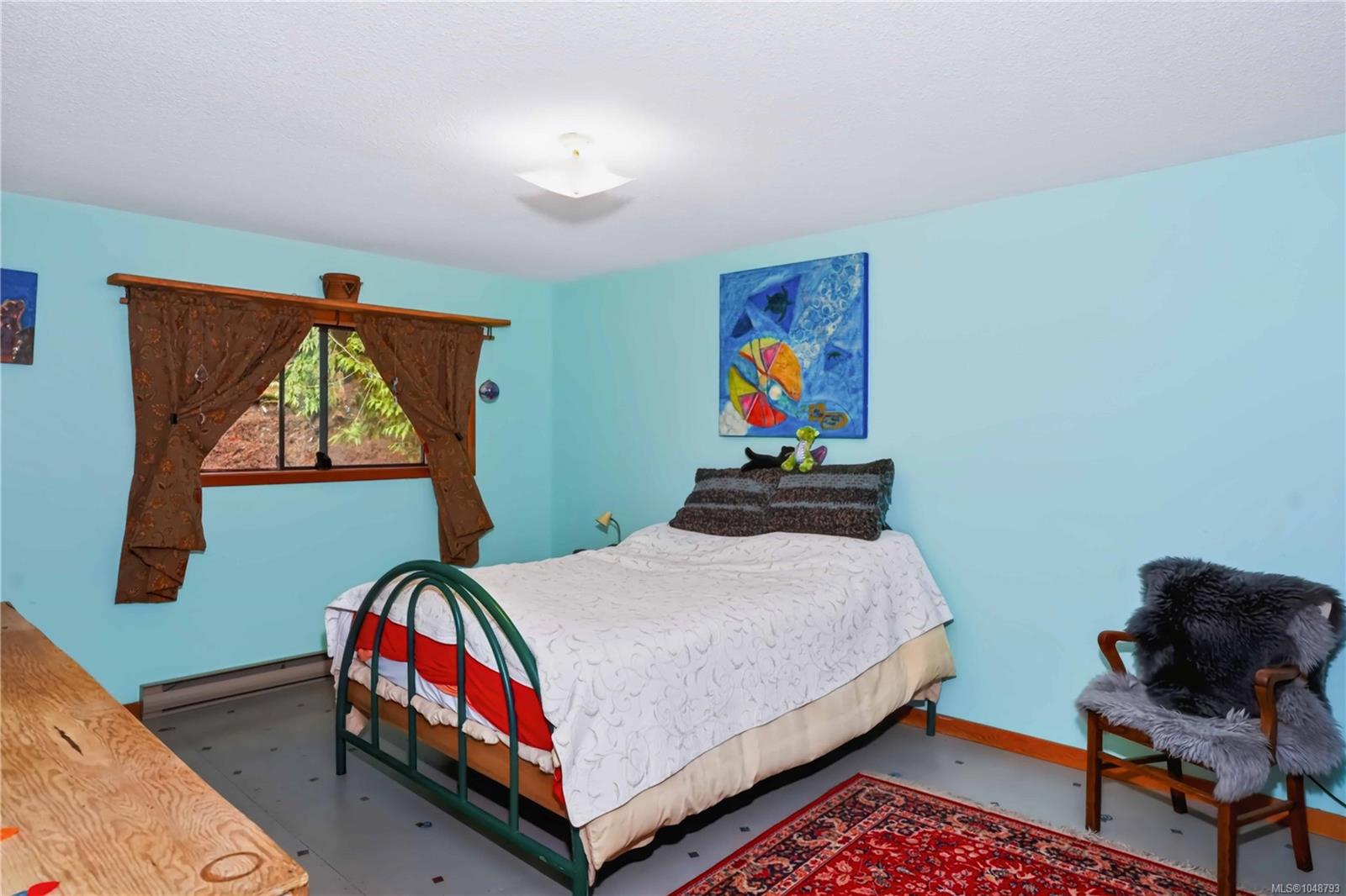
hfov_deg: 84.0
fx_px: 748
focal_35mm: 20
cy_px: 448
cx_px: 673
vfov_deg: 61.9
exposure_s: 1/320
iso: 320
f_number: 3.5
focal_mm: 20
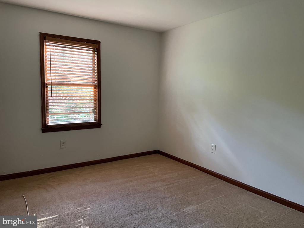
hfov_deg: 67.3
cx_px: 152
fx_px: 228
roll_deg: -0.8
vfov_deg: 53.1
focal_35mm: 26
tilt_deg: -5.6
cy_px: 114
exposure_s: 1/60
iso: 400
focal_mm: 4.2
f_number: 1.6
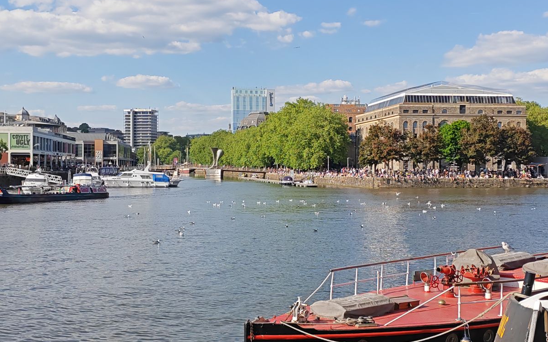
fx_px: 762
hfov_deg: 39.6
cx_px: 274
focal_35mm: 51
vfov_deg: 25.3
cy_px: 177
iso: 50
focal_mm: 6.12
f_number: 1.9
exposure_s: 1/820
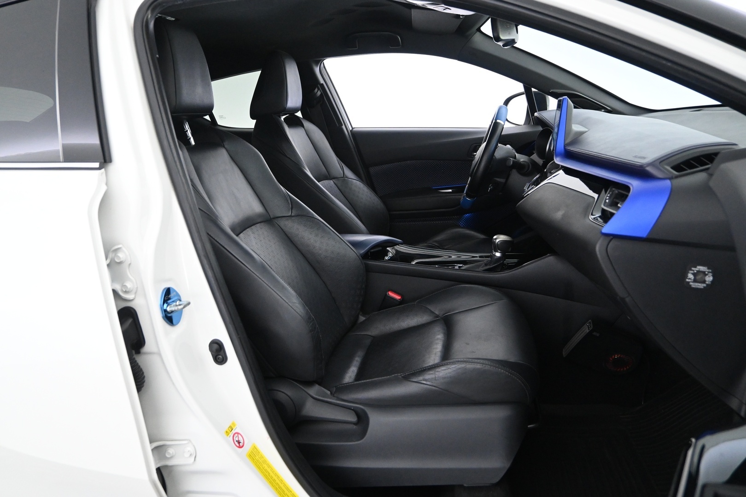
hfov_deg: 70.4
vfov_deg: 50.4
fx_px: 528
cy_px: 248
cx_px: 373
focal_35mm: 26
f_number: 3.5
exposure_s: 1/40
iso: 3200
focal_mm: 17
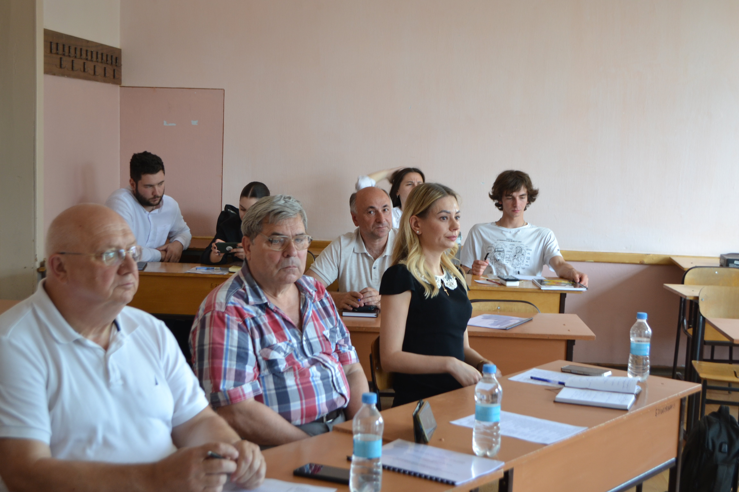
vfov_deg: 25.8
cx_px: 370
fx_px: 1078
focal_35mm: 52
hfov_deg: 37.9
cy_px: 246
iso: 400
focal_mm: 35
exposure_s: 1/50
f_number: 5
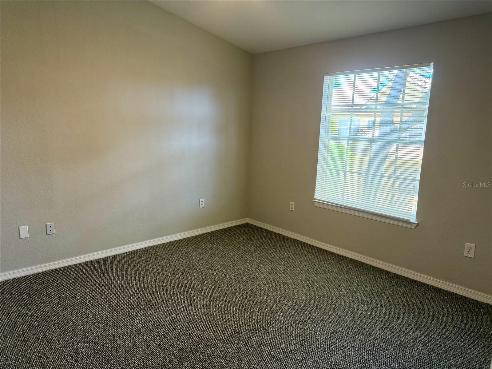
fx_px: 341
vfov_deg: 56.8
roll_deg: -1.2
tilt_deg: -9.8
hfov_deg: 71.6
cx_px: 246
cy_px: 184
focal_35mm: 24
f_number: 1.78
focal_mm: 6.76
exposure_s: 1/170
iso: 200
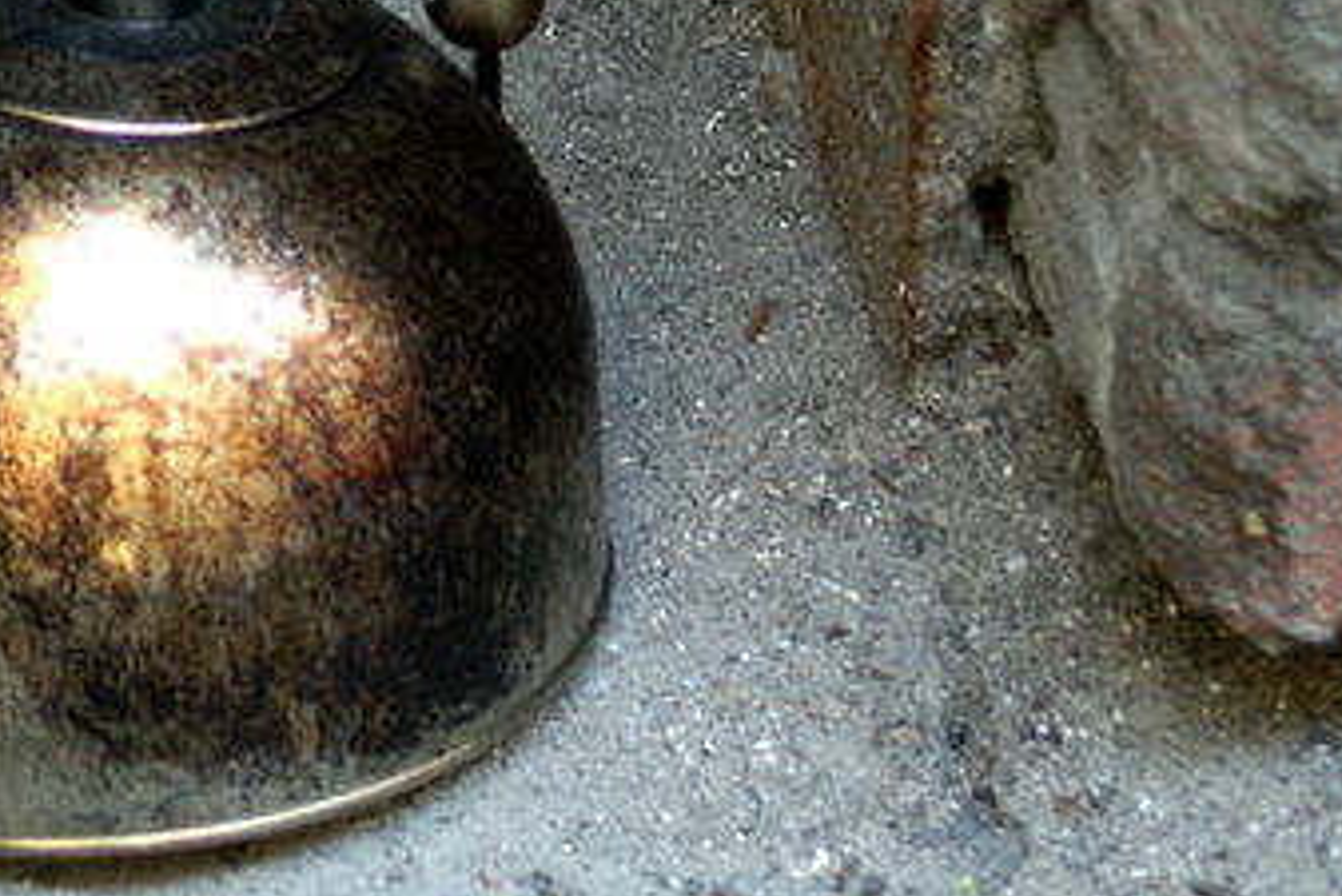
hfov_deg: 6.8
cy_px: -68
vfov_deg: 4.6
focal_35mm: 300
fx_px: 11200
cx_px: -131
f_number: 4.5
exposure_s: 1/125
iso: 400
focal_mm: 75
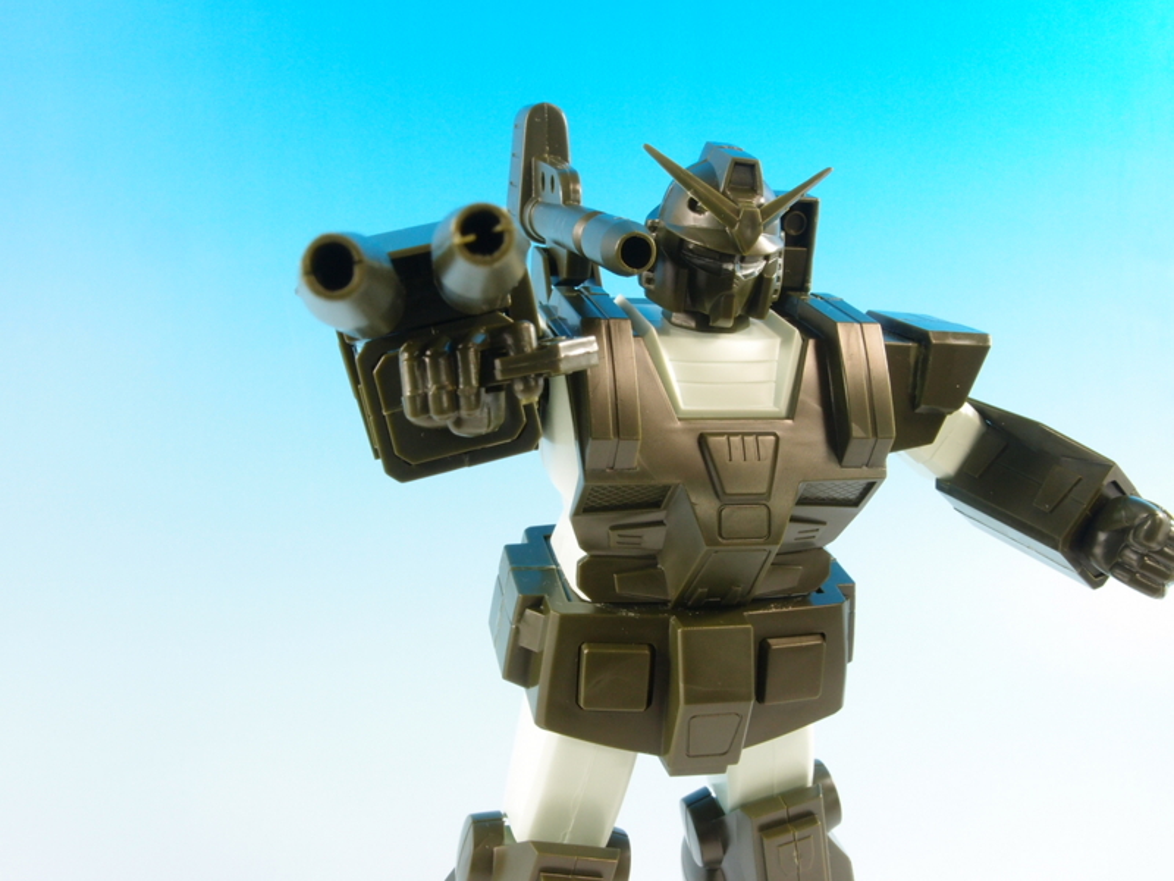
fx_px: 1153
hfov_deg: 54.0
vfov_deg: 41.8
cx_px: 587
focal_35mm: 34
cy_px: 440
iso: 100
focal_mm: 7.41
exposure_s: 1/1.6
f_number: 8
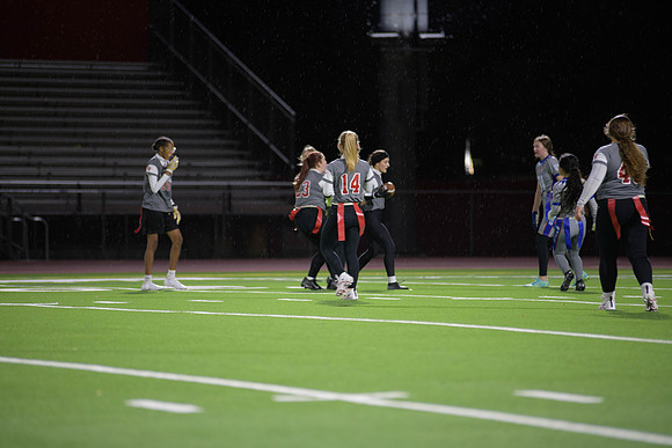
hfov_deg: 10.3
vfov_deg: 6.9
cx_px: 336
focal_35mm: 200
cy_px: 224
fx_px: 3734
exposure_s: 1/200
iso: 1400
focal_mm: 200
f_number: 2.8
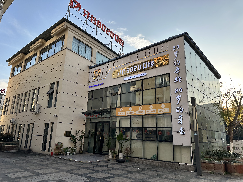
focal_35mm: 24
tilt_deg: +14.2
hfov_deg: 71.6
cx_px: 122
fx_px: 168
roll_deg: -2.0
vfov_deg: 56.8
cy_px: 91
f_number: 1.78
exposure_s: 1/1453
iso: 80
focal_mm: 6.86
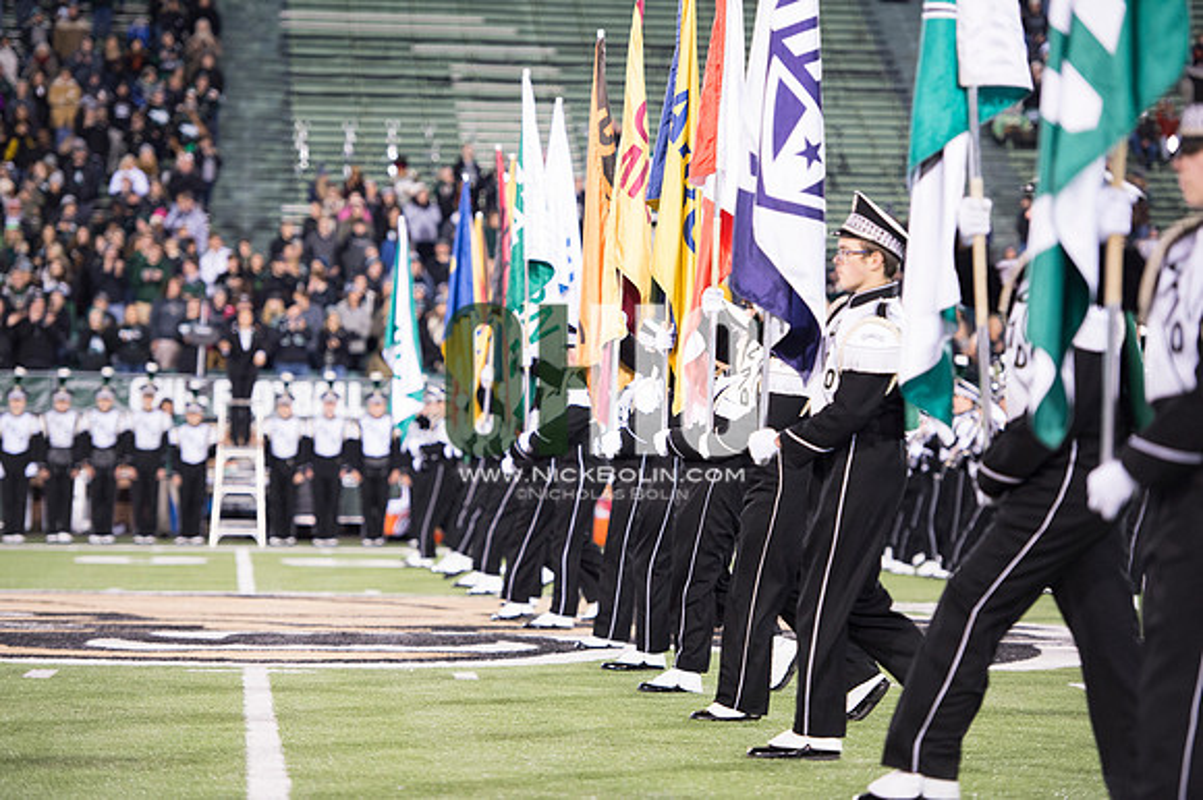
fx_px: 4509
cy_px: 400
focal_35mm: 135
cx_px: 602
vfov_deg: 10.1
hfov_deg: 15.2
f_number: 2.8
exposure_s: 1/400
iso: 2500
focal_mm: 135
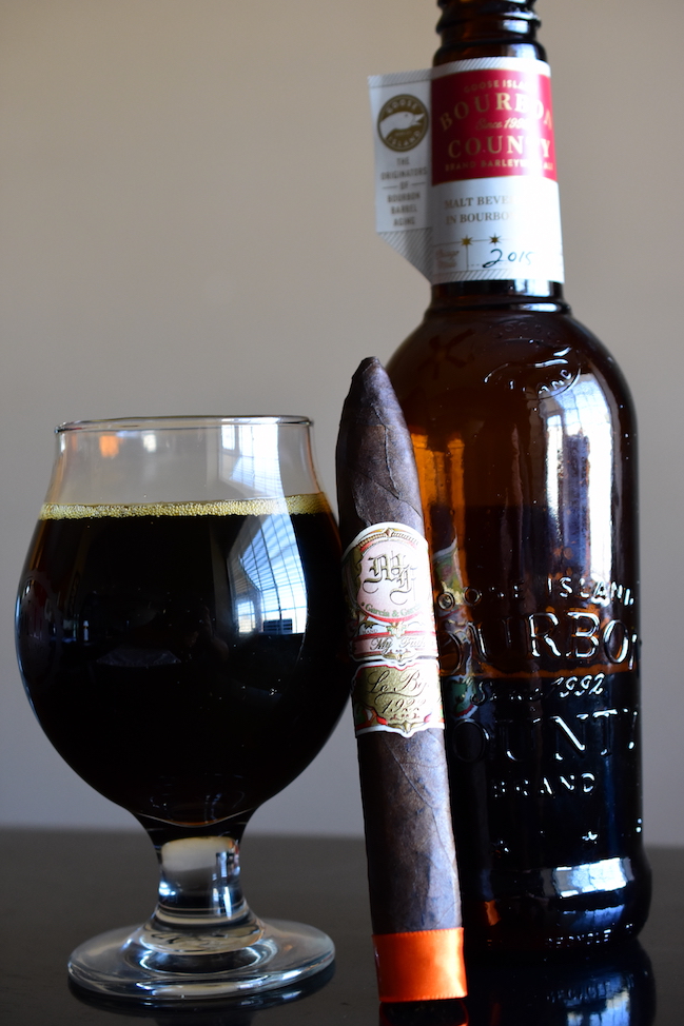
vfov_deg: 32.9
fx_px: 1739
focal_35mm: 61
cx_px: 344
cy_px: 520
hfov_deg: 22.3
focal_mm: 40
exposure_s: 1/40
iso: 800
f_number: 5
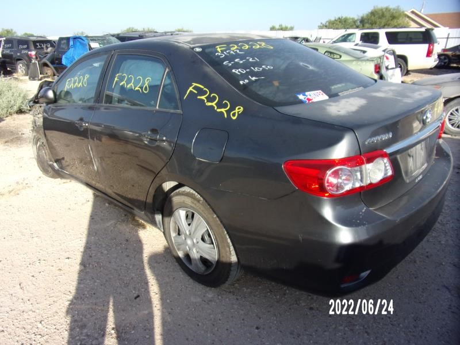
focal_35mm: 24
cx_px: 230
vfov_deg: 56.8
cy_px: 172
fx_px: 319
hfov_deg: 71.6
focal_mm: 4.3
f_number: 3.3
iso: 80
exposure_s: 1/600
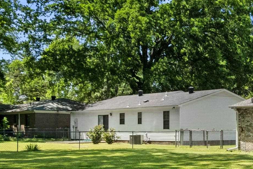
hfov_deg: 24.7
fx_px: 492
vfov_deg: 19.3
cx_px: 338
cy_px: 131
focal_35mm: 70
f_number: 8
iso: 400
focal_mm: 17.4
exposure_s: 1/160
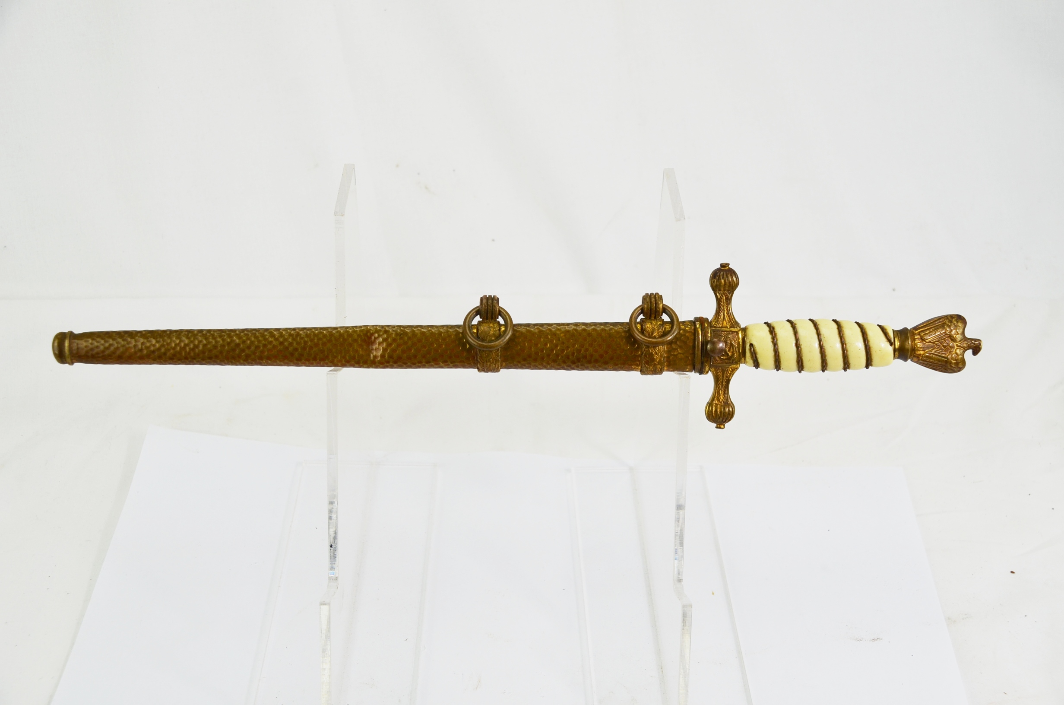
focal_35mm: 48
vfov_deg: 28.0
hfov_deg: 41.2
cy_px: 352
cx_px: 532
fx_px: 1416
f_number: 6.3
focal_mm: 32
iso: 200
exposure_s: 1/160
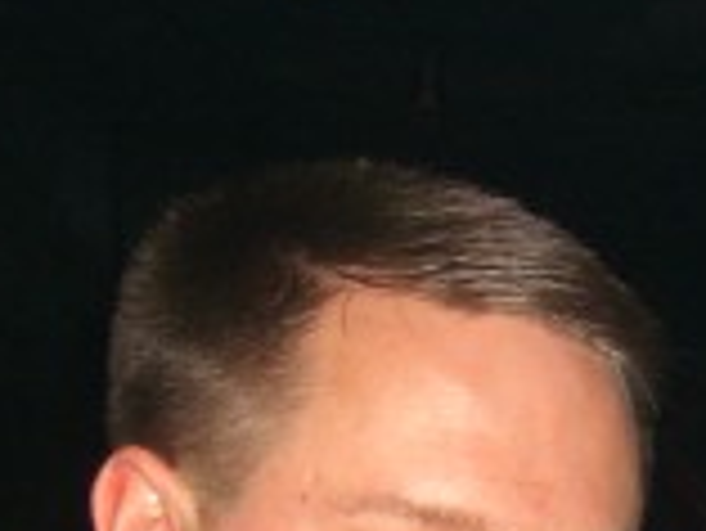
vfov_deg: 9.7
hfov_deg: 13.4
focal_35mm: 145
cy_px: 954
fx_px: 2960
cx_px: 679
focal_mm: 7.9
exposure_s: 1/60
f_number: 2.8
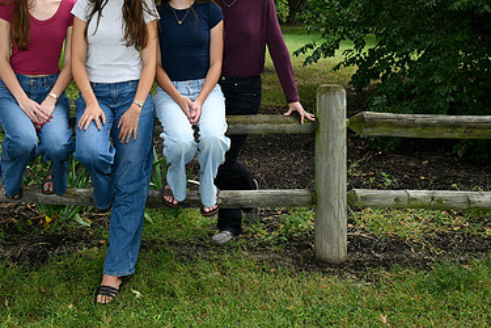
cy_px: 95
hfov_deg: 40.7
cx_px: 169
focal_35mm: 48
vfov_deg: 27.8
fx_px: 655
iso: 1600
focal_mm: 31
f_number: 8
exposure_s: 1/200
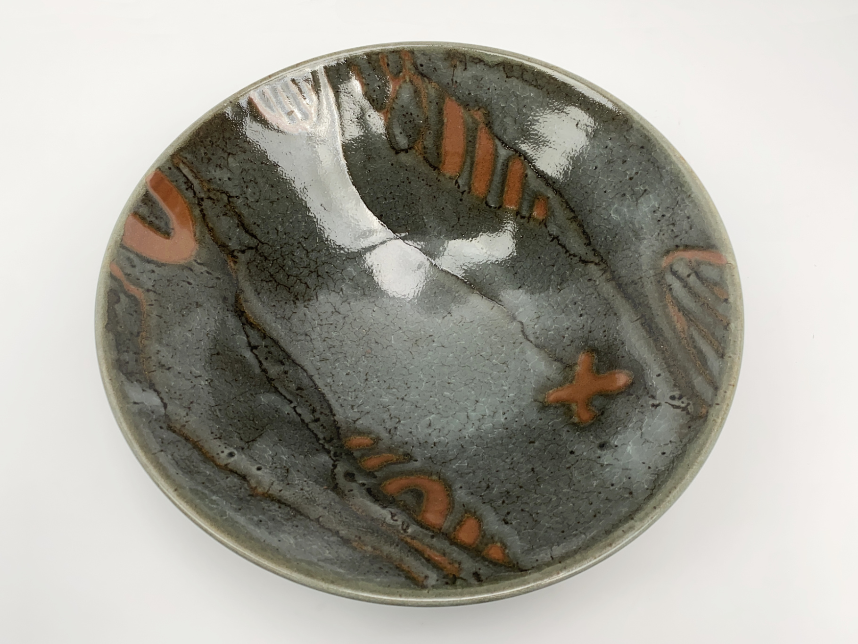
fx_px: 644
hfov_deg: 67.3
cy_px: 322
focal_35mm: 26
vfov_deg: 53.1
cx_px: 429
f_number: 1.8
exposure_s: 1/100
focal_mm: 4.2
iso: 32
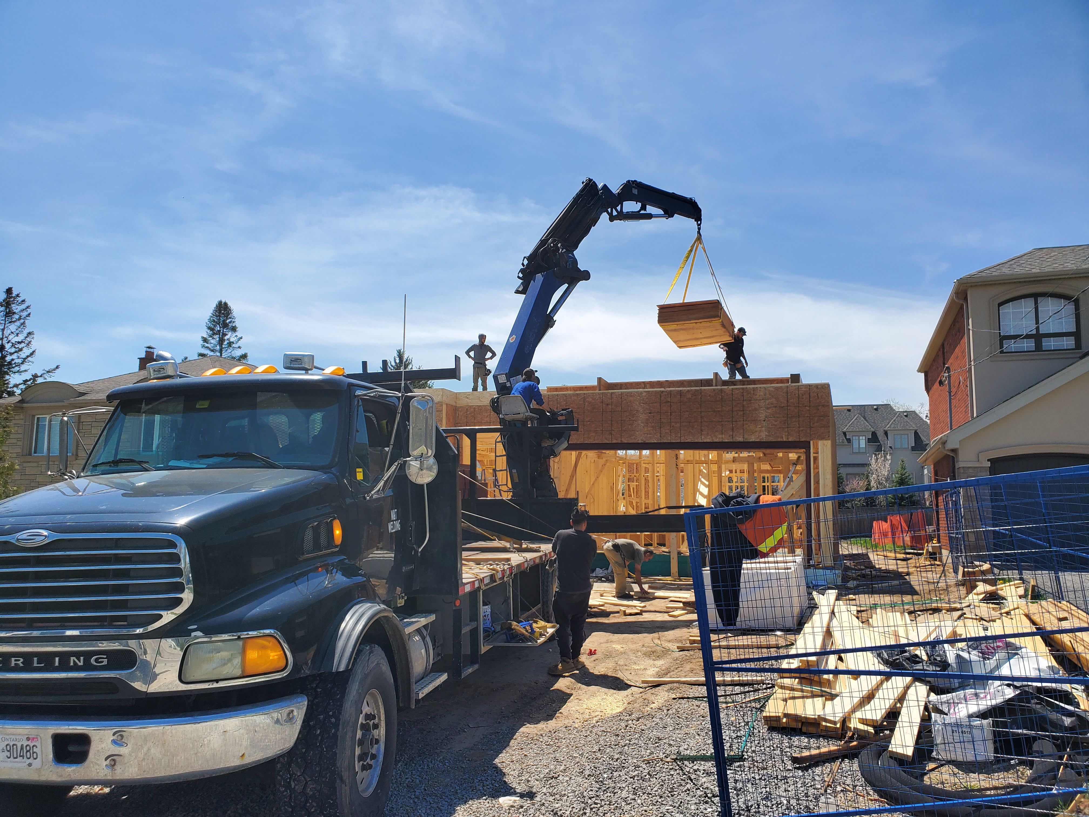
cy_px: 408
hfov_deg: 67.3
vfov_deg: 53.1
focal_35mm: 26
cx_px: 544
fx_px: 818
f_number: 2.4
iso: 50
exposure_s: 1/2054
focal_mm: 4.3
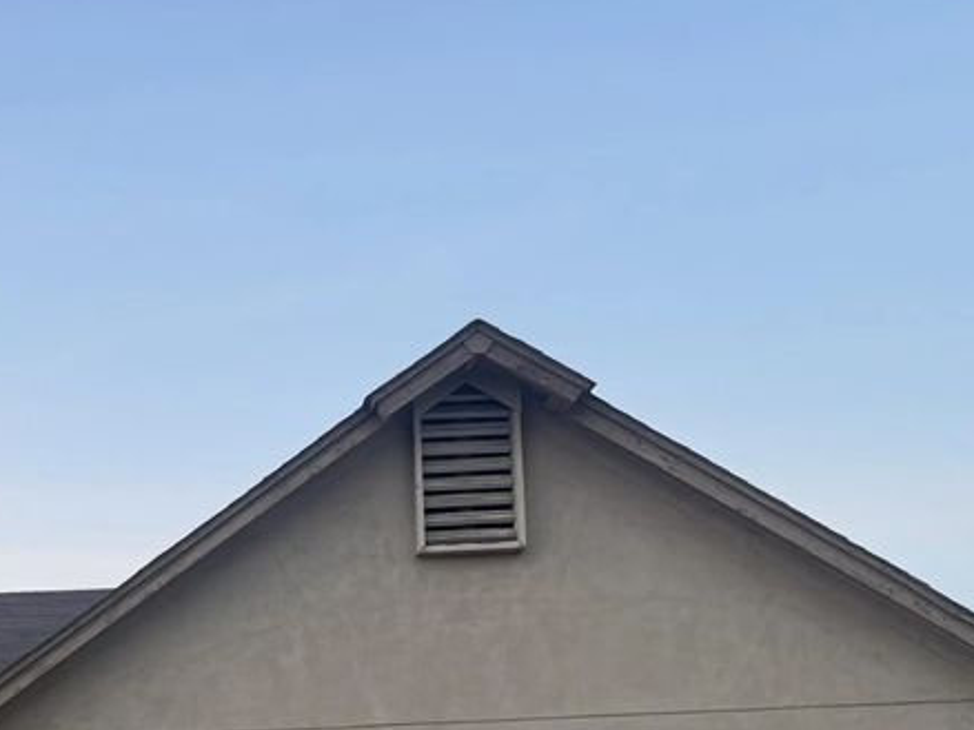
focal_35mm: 56
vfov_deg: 24.1
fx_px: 1575
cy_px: 839
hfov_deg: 31.6
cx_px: -16
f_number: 1.78
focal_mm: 6.76
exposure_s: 1/121
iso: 200
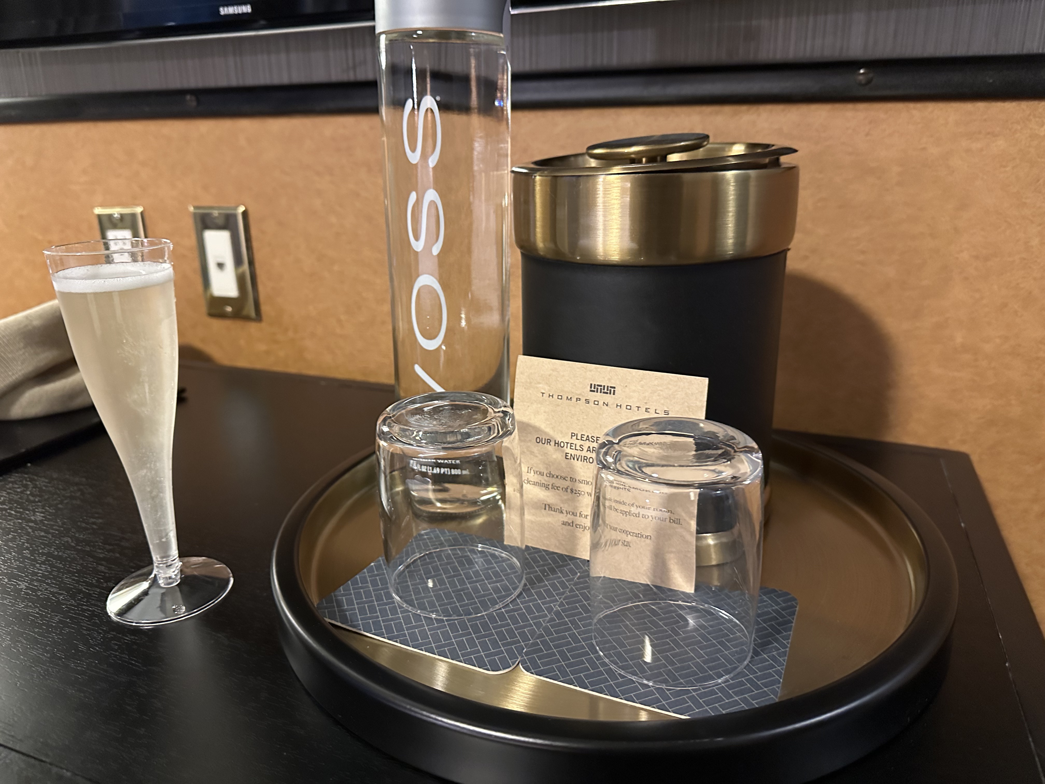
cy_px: 392
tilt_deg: -18.3
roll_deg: +0.8
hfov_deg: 71.6
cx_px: 522
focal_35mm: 24
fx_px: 725
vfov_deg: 56.8
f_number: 1.78
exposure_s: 1/40
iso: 1000
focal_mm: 6.86
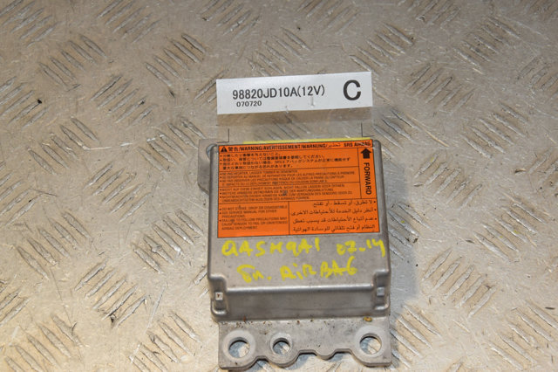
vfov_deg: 21.5
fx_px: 976
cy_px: 186
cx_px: 279
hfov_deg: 31.9
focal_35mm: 63
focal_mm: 42
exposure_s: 1/200
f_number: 9
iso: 800
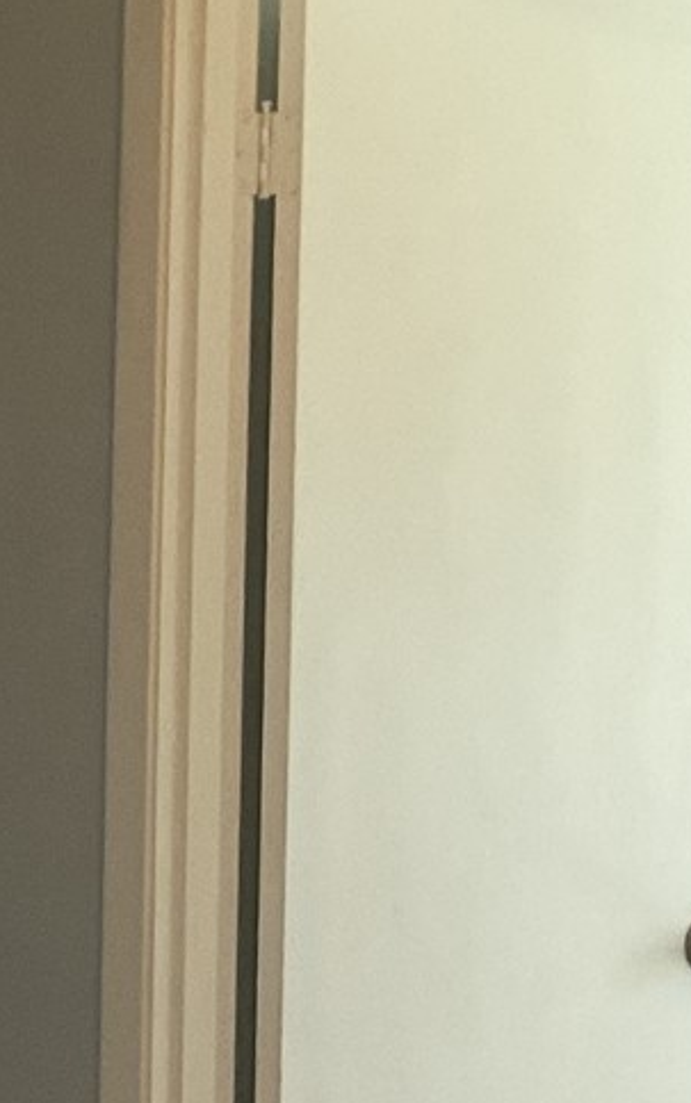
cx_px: -1247
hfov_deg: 8.7
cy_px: 718
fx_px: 3912
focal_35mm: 130
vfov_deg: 16.0
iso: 125
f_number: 1.8
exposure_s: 1/60
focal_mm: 3
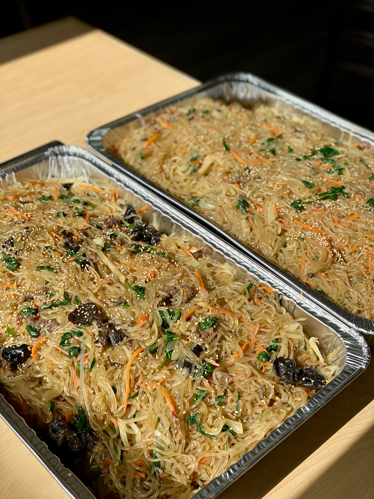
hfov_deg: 28.0
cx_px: 187
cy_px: 250
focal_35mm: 52
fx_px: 749
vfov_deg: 36.8
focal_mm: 6
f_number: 2
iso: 20
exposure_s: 1/2083
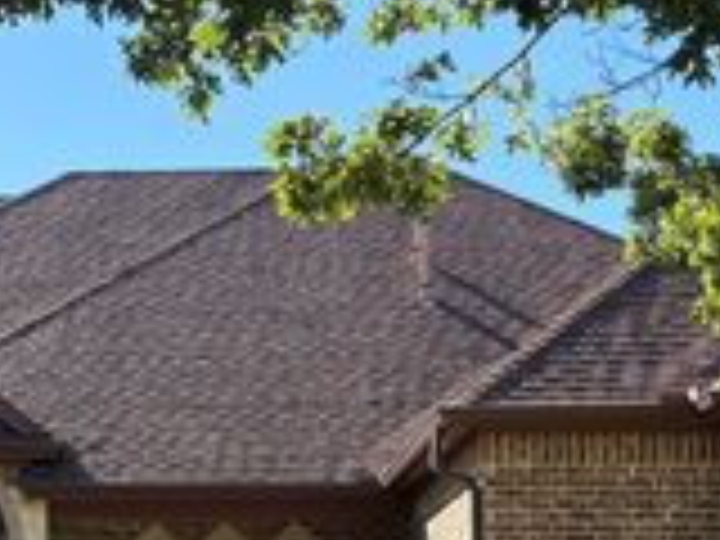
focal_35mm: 81
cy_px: 520
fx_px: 1685
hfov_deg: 23.6
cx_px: 112
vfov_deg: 17.8
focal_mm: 5.96
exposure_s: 1/1311
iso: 64
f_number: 1.6
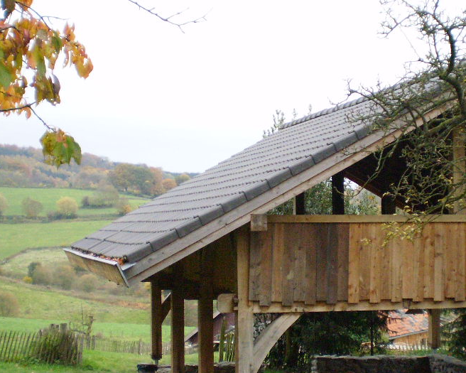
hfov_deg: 23.8
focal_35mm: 80
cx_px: 298
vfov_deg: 19.2
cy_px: 205
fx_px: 1104
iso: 400
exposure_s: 1/250
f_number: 3.5
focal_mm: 7.4
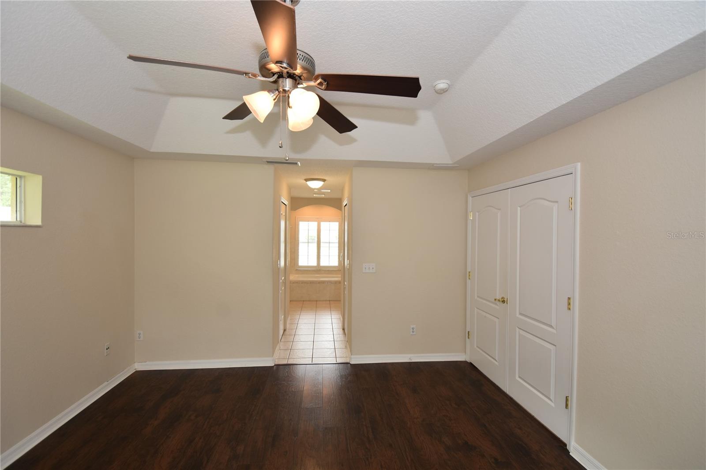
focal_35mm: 15
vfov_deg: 77.3
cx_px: 353
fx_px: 294
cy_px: 235
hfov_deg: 100.4
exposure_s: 1/80
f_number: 4.5
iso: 200
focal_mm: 10
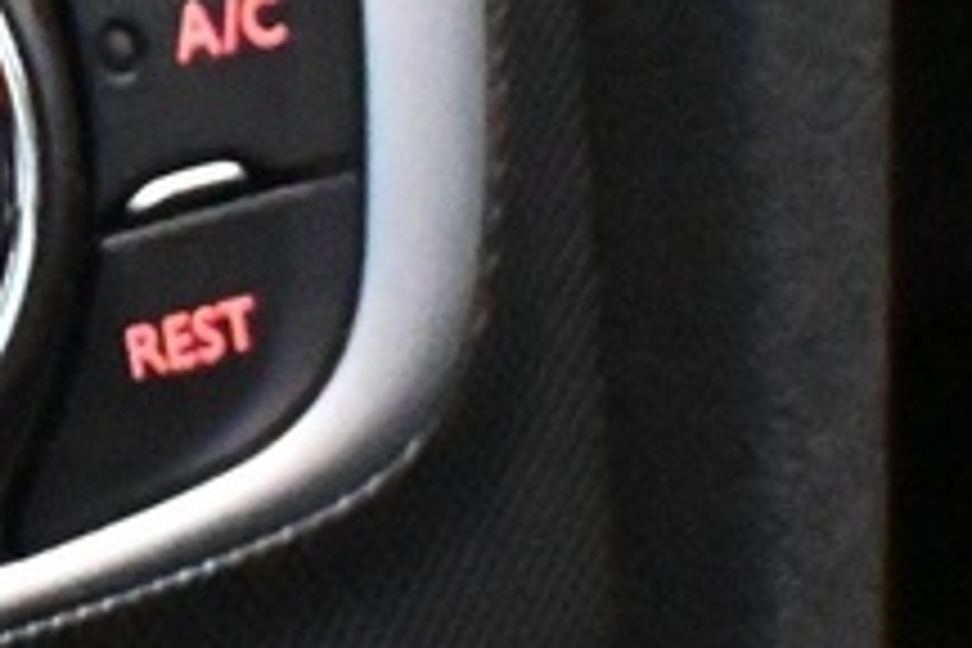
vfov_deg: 3.7
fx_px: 9871
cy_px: -324
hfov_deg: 5.3
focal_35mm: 366
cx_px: -1958
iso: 12800
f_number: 5
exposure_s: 1/50
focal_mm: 32.5
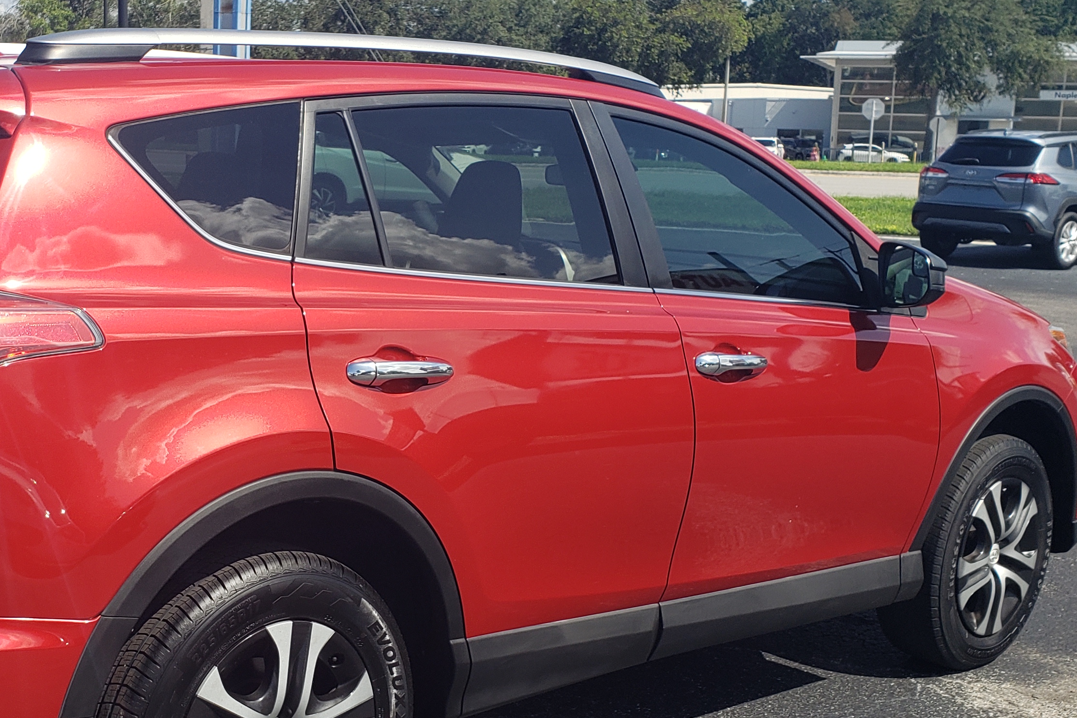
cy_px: 408
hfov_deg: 39.5
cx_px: 302
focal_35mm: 49
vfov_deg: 27.5
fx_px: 1466
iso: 50
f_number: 2.4
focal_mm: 4.3
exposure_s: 1/1209
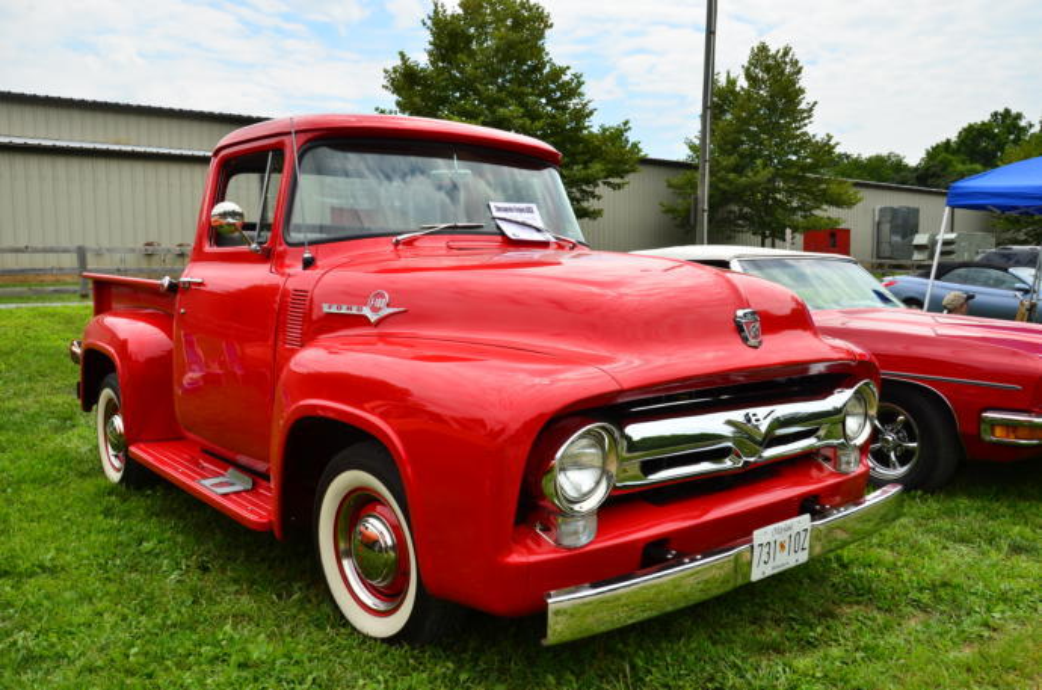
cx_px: 521
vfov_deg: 43.4
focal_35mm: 30
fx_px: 867
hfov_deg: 62.0
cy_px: 345
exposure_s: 1/125
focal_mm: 20
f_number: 11
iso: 100
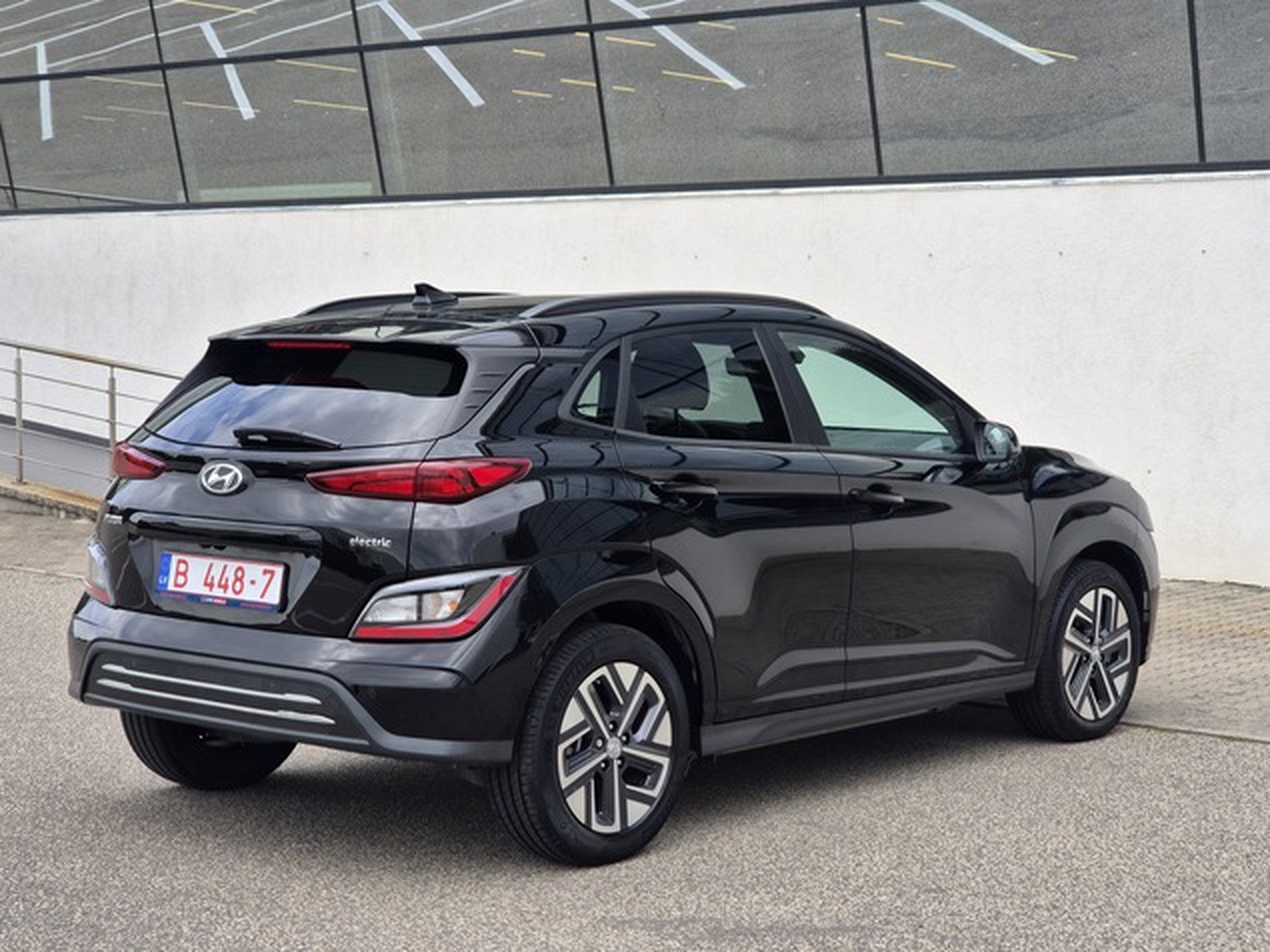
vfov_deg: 21.3
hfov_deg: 28.2
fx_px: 2531
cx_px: 635
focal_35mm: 69
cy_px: 476
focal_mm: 7
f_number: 2.4
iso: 25
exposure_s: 1/342
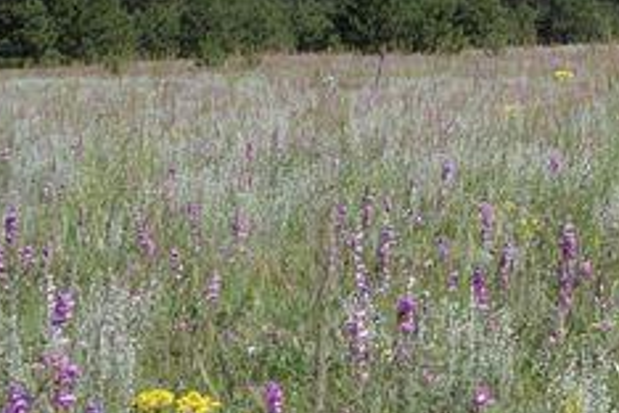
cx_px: 677
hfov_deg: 11.5
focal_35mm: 176
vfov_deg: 7.8
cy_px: 34
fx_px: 3026
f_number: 5
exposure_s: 1/400
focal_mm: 12.8
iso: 64
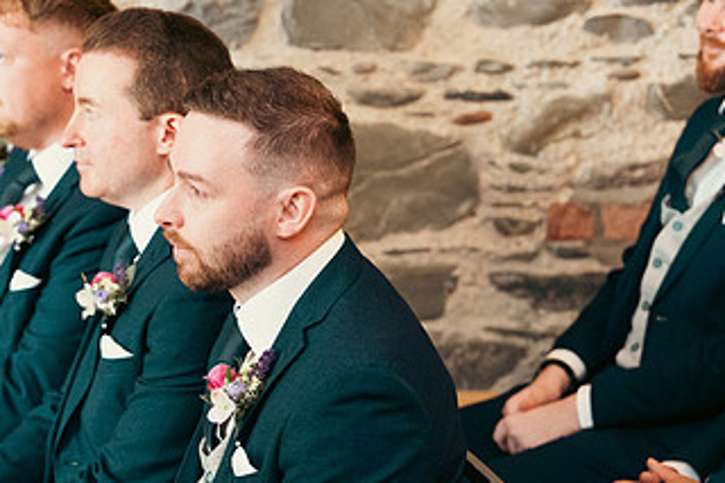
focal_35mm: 127
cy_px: 341
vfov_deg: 10.8
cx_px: 170
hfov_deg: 16.1
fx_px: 2556
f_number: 3.5
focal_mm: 70
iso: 2500
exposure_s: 1/160
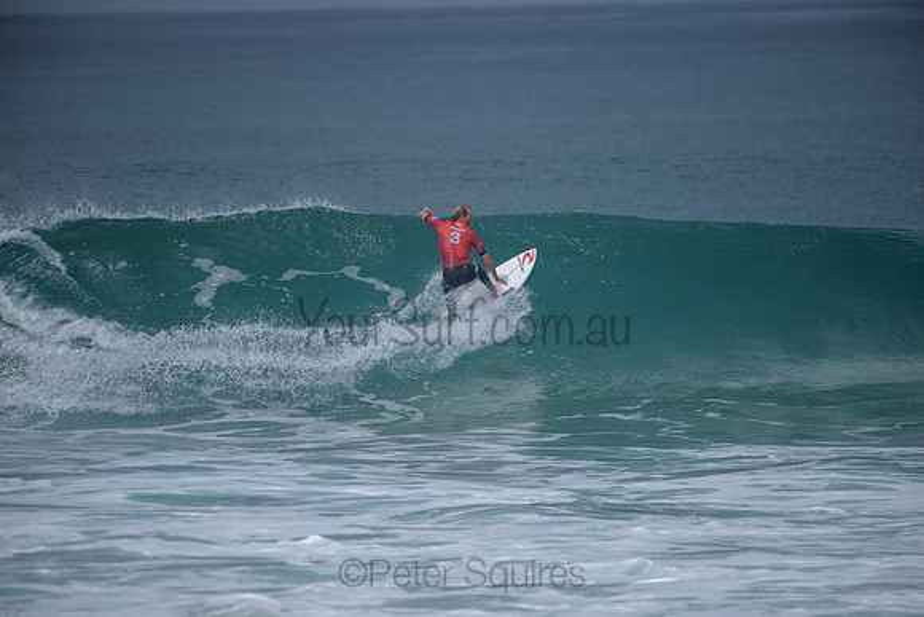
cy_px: 308
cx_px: 462
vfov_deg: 2.8
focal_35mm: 500
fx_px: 12836
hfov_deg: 4.1
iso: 160
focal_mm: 500
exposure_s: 1/2000
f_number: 5.6
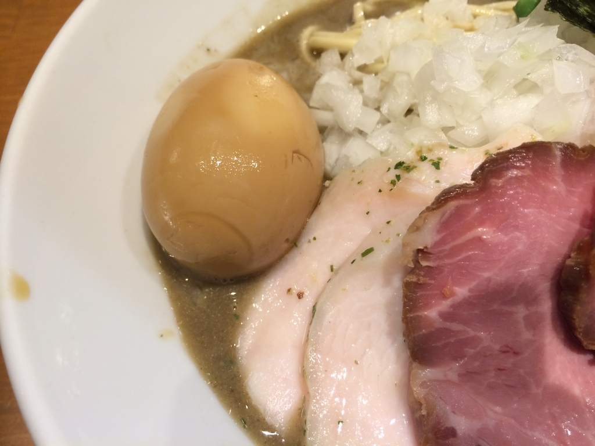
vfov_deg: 48.2
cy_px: 223
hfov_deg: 61.7
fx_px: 498
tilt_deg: -61.9
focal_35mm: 29
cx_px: 298
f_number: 2.2
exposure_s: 1/33
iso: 50
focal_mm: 4.15
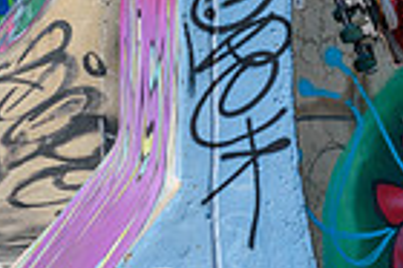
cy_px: 157
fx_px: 6262
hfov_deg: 3.7
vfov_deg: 2.4
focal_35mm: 560
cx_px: 446
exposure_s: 1/1000
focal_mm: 90
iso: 200
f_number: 8
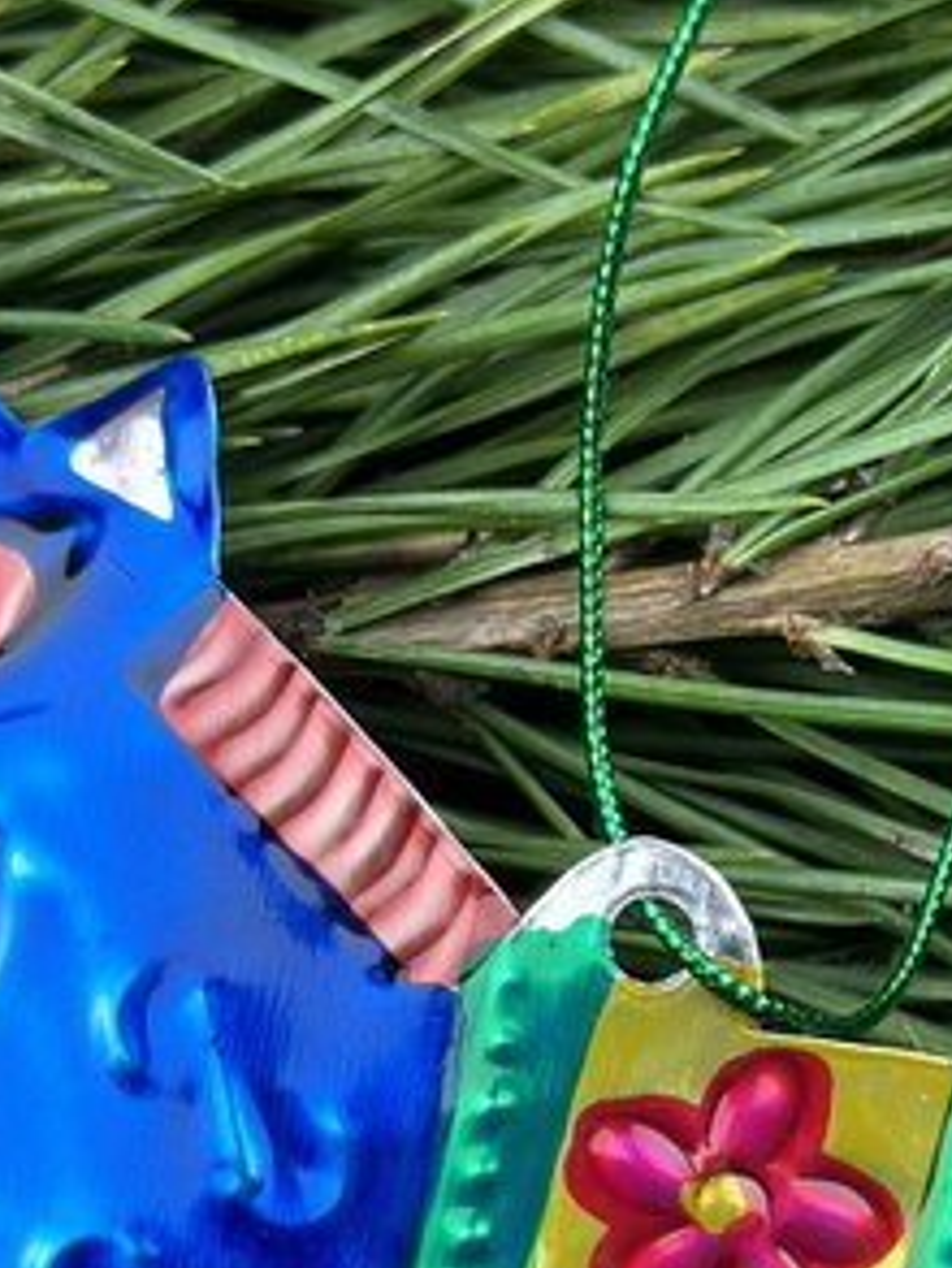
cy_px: 1476
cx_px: 632
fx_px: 4800
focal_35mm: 131
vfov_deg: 14.6
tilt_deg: -83.1
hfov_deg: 11.3
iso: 125
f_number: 1.78
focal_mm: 6.86
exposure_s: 1/100
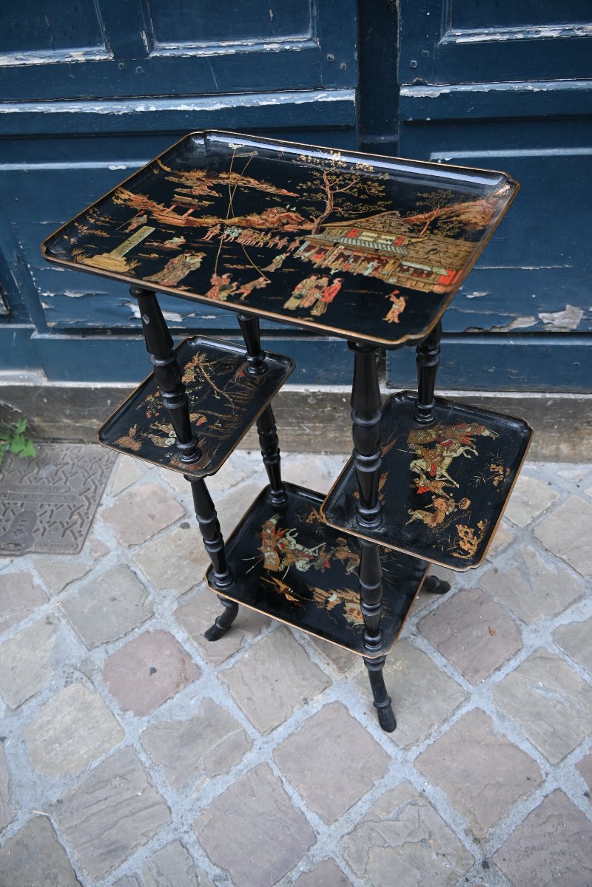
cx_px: 296
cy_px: 444
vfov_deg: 64.6
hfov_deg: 45.7
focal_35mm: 28
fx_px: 703
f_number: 4
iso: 400
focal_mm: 19
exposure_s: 1/250
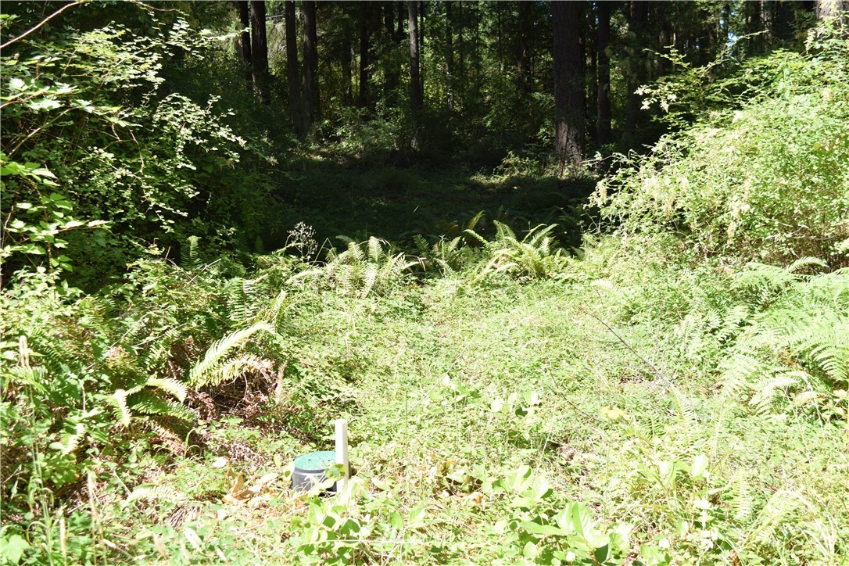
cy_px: 283
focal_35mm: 40
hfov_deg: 47.9
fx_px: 955
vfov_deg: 33.0
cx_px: 424
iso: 110
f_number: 5.6
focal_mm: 27
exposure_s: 1/125
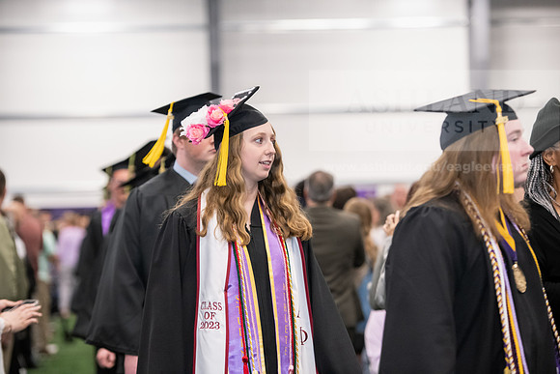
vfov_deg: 11.2
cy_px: 187
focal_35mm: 122
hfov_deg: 16.8
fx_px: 1898
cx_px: 280
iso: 3200
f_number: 3.2
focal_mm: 122
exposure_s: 1/200
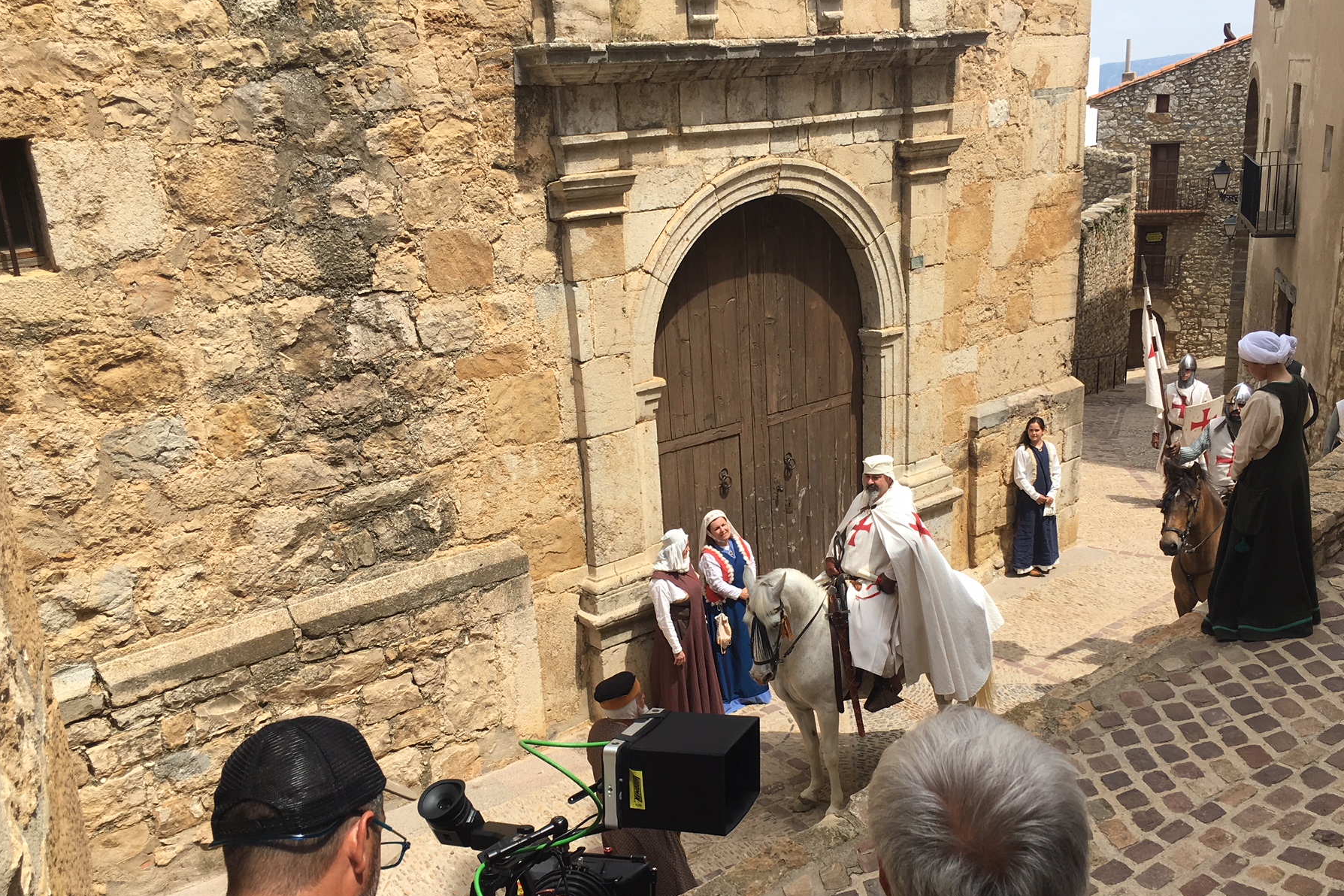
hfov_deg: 55.7
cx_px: 719
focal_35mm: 34
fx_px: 1269
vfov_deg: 38.8
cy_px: 524
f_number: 2.2
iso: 25
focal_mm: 4.15
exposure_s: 1/950
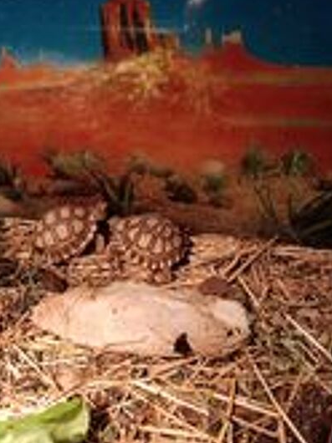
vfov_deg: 61.3
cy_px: 186
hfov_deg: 48.2
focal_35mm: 29
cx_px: 179
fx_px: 371
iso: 1250
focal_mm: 5.24
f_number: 1.7
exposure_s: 1/50
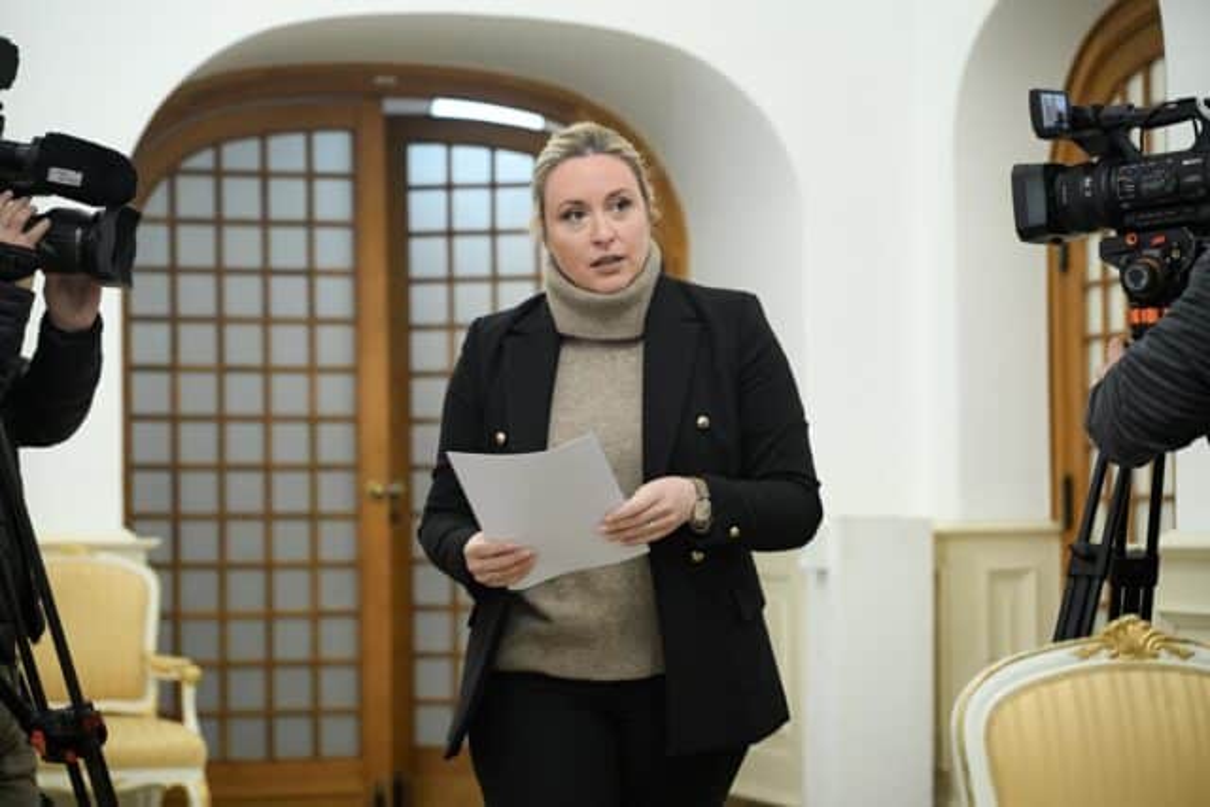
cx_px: 605
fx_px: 2992
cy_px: 404
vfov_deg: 15.4
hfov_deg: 22.9
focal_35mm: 89
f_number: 4
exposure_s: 1/160
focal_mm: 89
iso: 2000
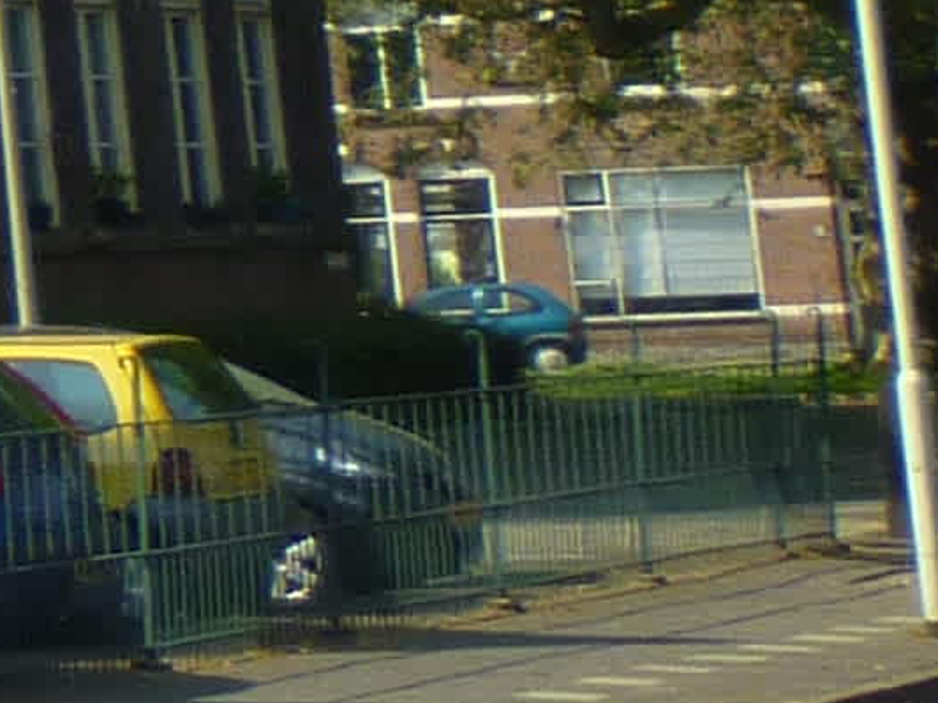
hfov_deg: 7.3
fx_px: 5907
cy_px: -800
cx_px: -2479
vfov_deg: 6.6
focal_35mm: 218
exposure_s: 1/400
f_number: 3.3
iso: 80
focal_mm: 5.2
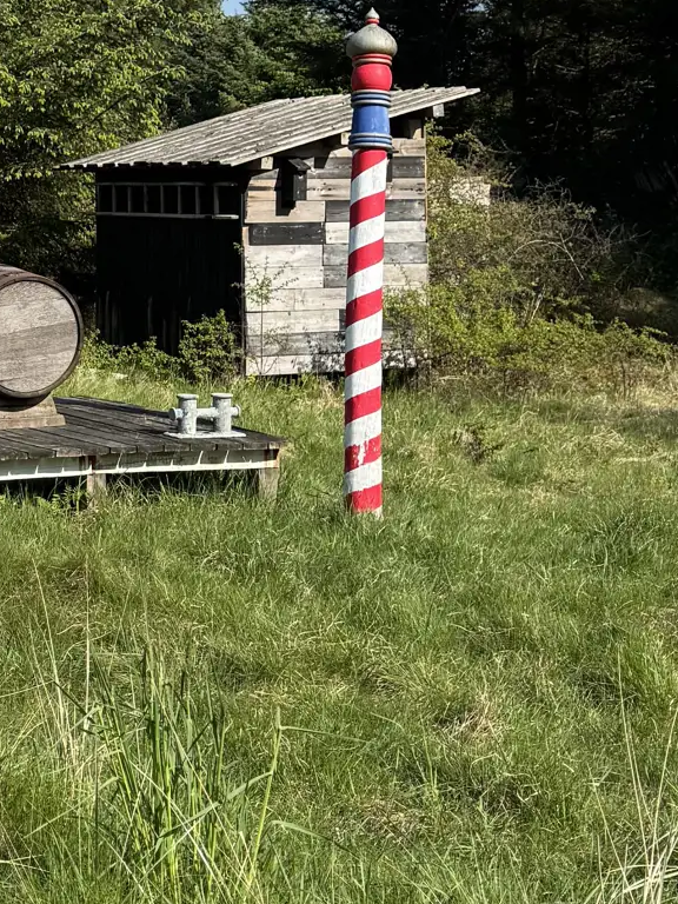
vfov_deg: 24.1
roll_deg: -0.3
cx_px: -194
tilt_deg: +0.4
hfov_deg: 17.3
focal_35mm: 80
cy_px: 187
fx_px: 2089
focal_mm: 6.76
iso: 80
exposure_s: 1/3413
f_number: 1.78
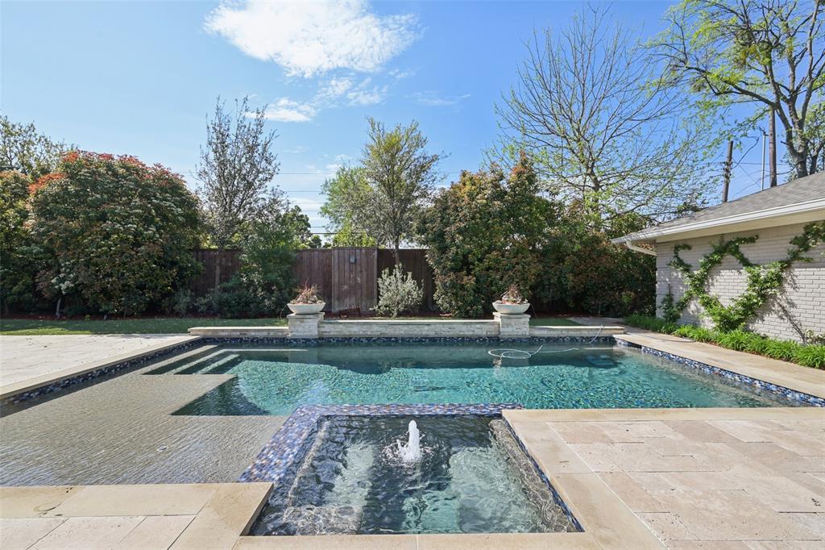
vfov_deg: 75.5
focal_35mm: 16
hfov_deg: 98.6
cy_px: 275
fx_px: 355
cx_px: 412
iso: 400
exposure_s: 1/800
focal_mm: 15.5
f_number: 8
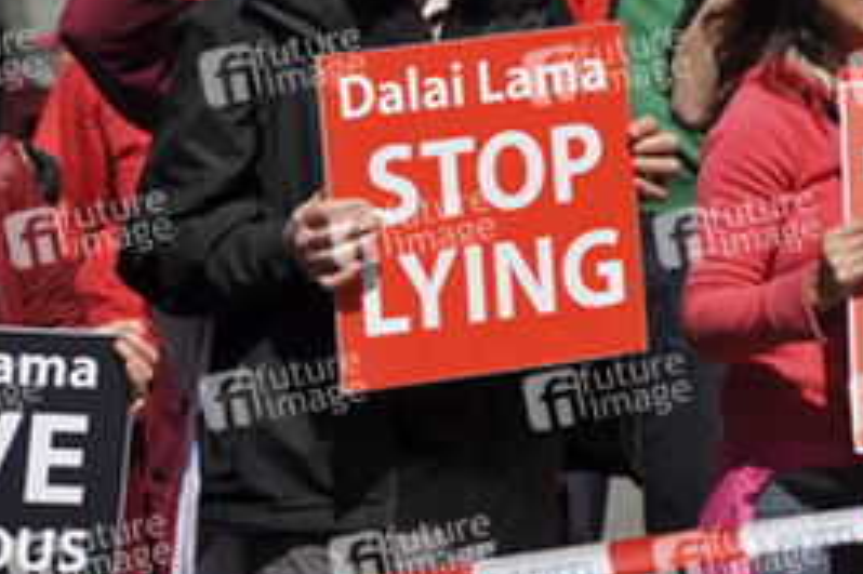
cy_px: 149
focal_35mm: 343
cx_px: 649
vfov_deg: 4.0
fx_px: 8213
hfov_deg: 6.0
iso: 200
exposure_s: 1/800
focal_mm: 135
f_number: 7.1
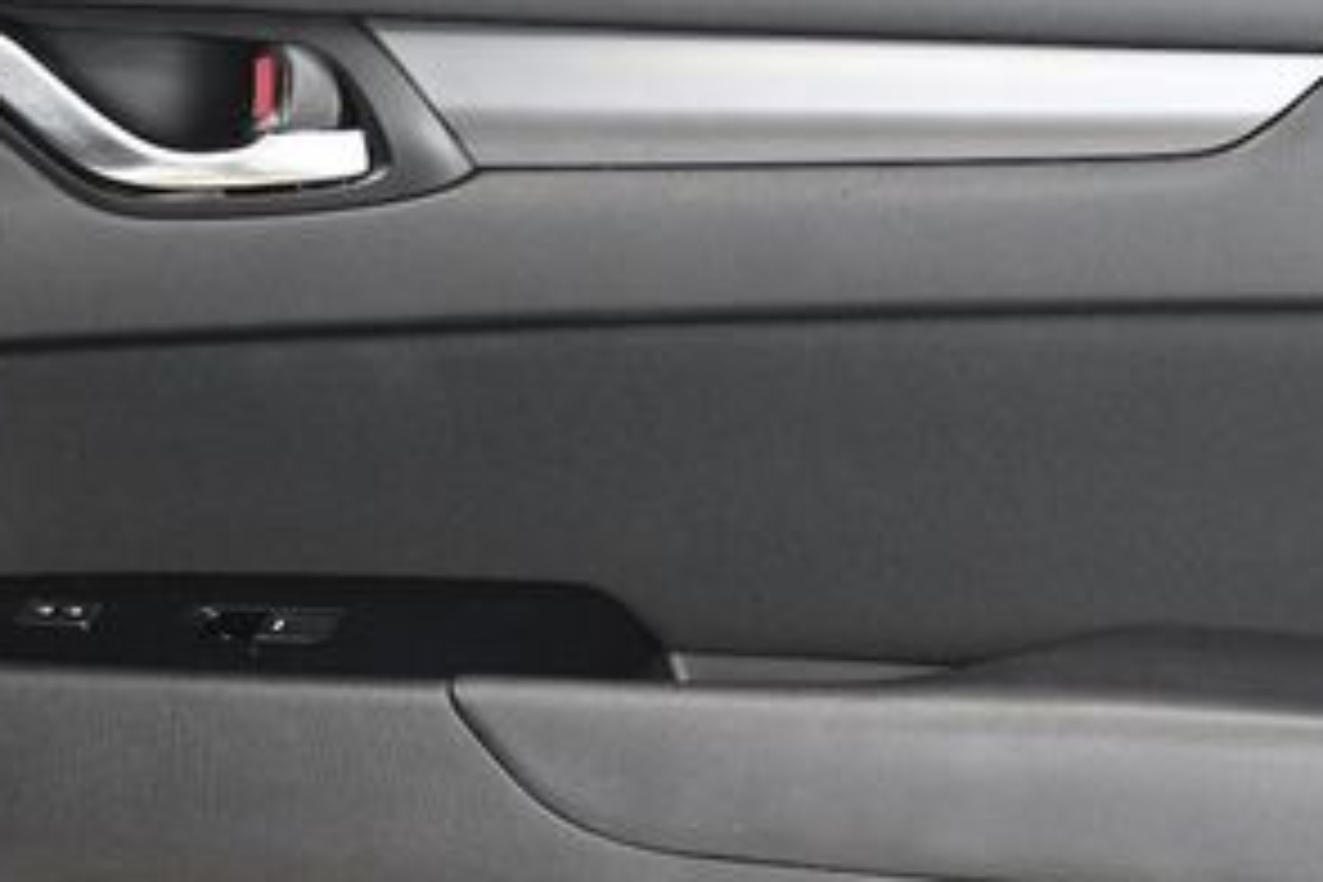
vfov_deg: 8.7
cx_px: 734
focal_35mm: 157
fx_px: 5769
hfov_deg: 13.1
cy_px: 772
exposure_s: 1/125
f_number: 4.5
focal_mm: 48
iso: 2500
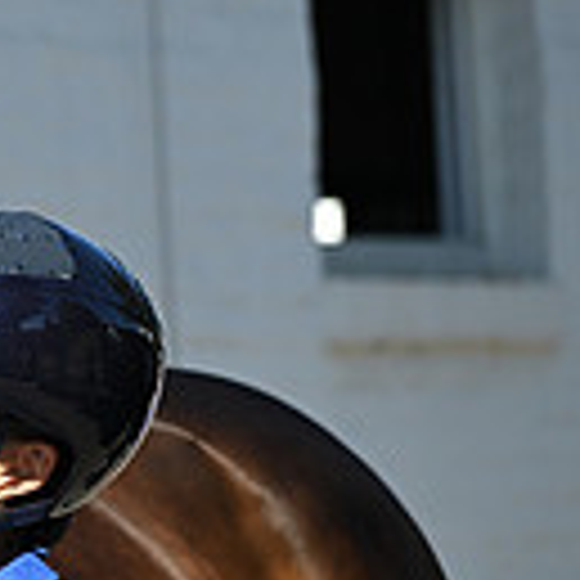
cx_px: -558
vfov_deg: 3.8
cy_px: 380
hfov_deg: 3.8
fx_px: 8663
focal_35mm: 457
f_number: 4.5
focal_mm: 120
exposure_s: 1/1600
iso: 280
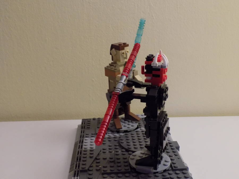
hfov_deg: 45.8
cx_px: 120
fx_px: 283
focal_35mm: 41
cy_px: 90
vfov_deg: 35.1
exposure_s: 1/10
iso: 400
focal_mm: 7.3
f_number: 3.6
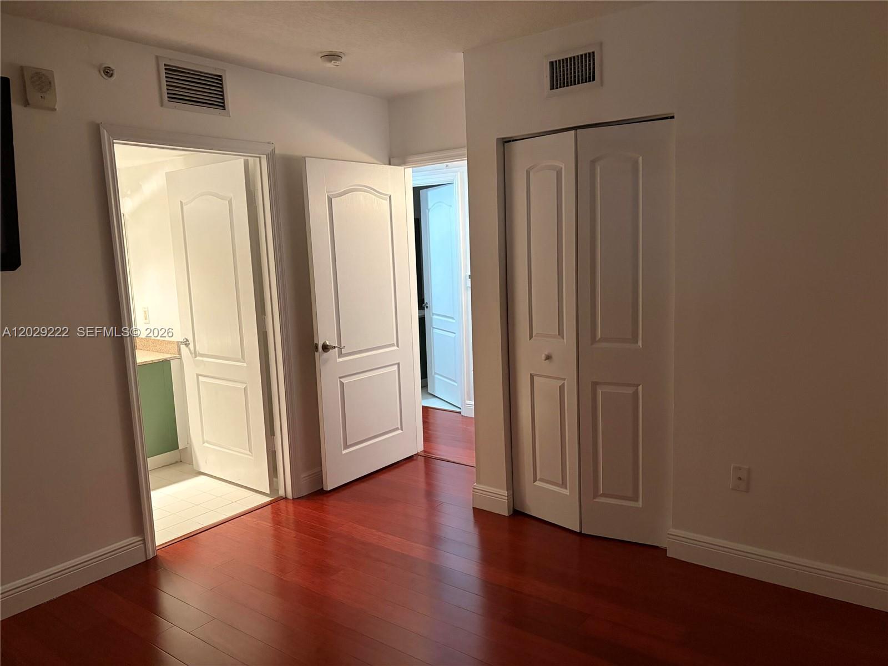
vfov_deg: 53.1
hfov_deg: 67.3
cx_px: 444
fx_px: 667
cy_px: 333
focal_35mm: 26
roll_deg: +2.8
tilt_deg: -7.6
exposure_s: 1/40
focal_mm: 5.96
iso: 500
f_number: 1.6
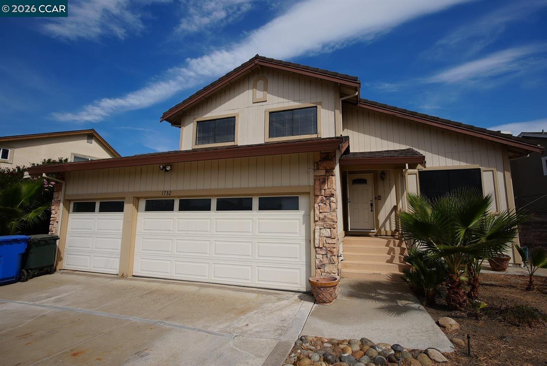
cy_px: 183
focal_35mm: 16
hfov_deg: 96.7
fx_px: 243
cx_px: 274
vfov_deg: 73.8
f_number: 5
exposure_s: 1/1000
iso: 80
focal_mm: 11
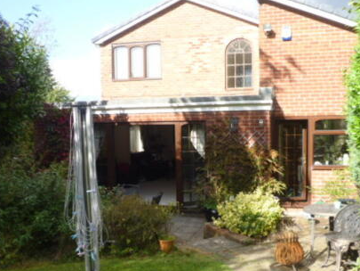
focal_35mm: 36
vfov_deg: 39.6
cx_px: 203
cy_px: 155
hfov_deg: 51.2
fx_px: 375
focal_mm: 4.5
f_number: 4
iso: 80
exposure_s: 1/160
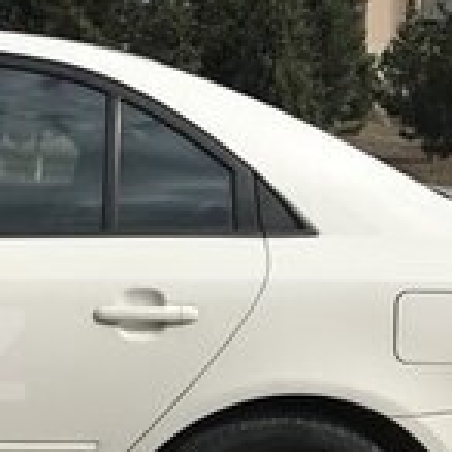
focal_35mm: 112
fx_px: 1655
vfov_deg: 15.5
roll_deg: +0.4
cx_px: -291
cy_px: 354
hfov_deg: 14.2
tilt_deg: -9.9
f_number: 1.8
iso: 20
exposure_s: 1/4000
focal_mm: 3.99
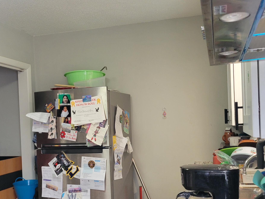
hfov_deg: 42.8
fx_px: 337
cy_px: 125
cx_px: 113
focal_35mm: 44
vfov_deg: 32.7
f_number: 1.8
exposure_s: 1/120
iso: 250
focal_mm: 5.4
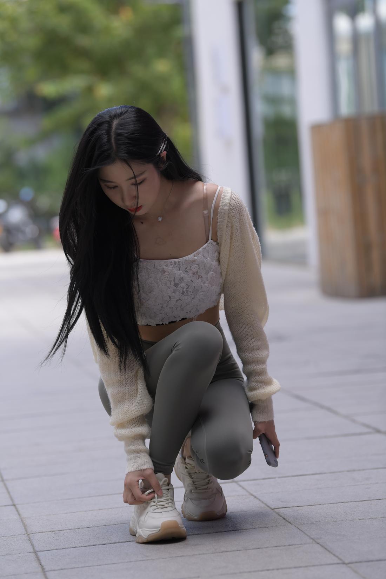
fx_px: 2171
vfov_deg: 15.2
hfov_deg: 10.2
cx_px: 193
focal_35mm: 135
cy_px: 290
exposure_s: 1/1000
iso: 400
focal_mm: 135
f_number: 4
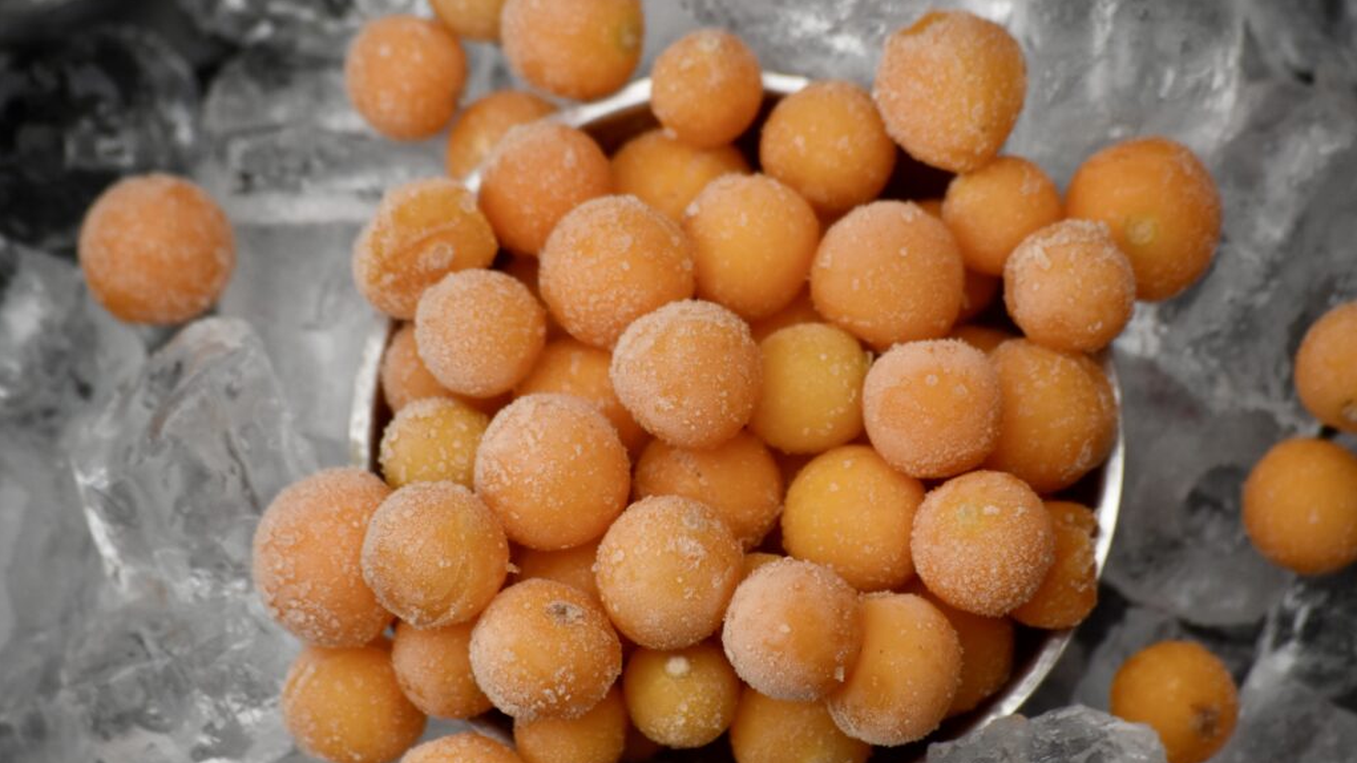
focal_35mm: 229
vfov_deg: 5.3
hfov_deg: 9.4
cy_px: 382
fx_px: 8222
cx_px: 678
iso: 800
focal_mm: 145
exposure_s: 1/800
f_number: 5
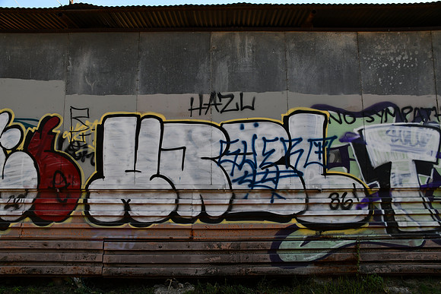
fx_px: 368
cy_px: 147
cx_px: 220
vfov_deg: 43.6
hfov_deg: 61.9
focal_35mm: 30
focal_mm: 20
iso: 200
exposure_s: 1/250
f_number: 7.1
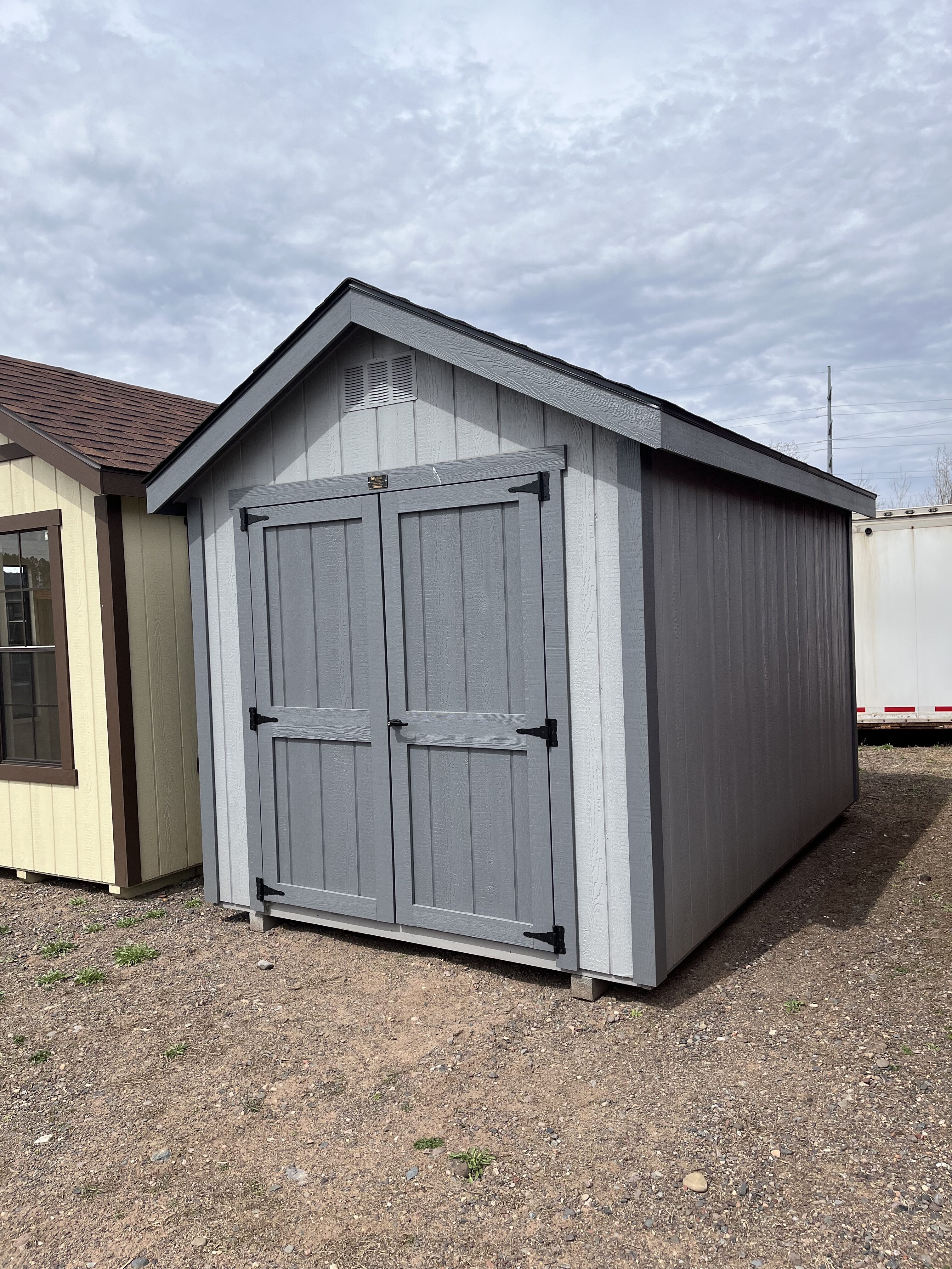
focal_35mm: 26
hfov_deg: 53.1
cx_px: 476
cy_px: 634
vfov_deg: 67.3
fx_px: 953
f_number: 1.6
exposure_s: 1/4854
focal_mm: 5.1
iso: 50
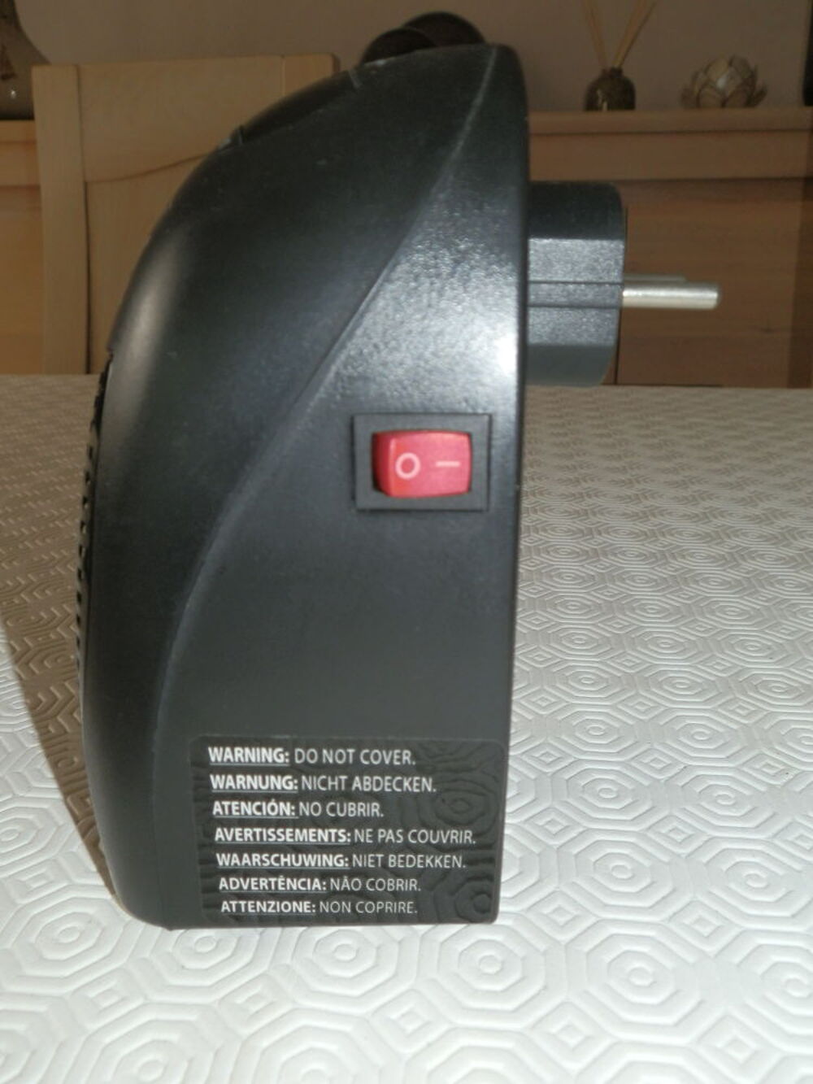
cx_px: 406
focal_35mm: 28
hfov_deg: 49.8
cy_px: 542
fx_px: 877
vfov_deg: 63.4
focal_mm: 5
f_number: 3.1
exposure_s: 1/30
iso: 100
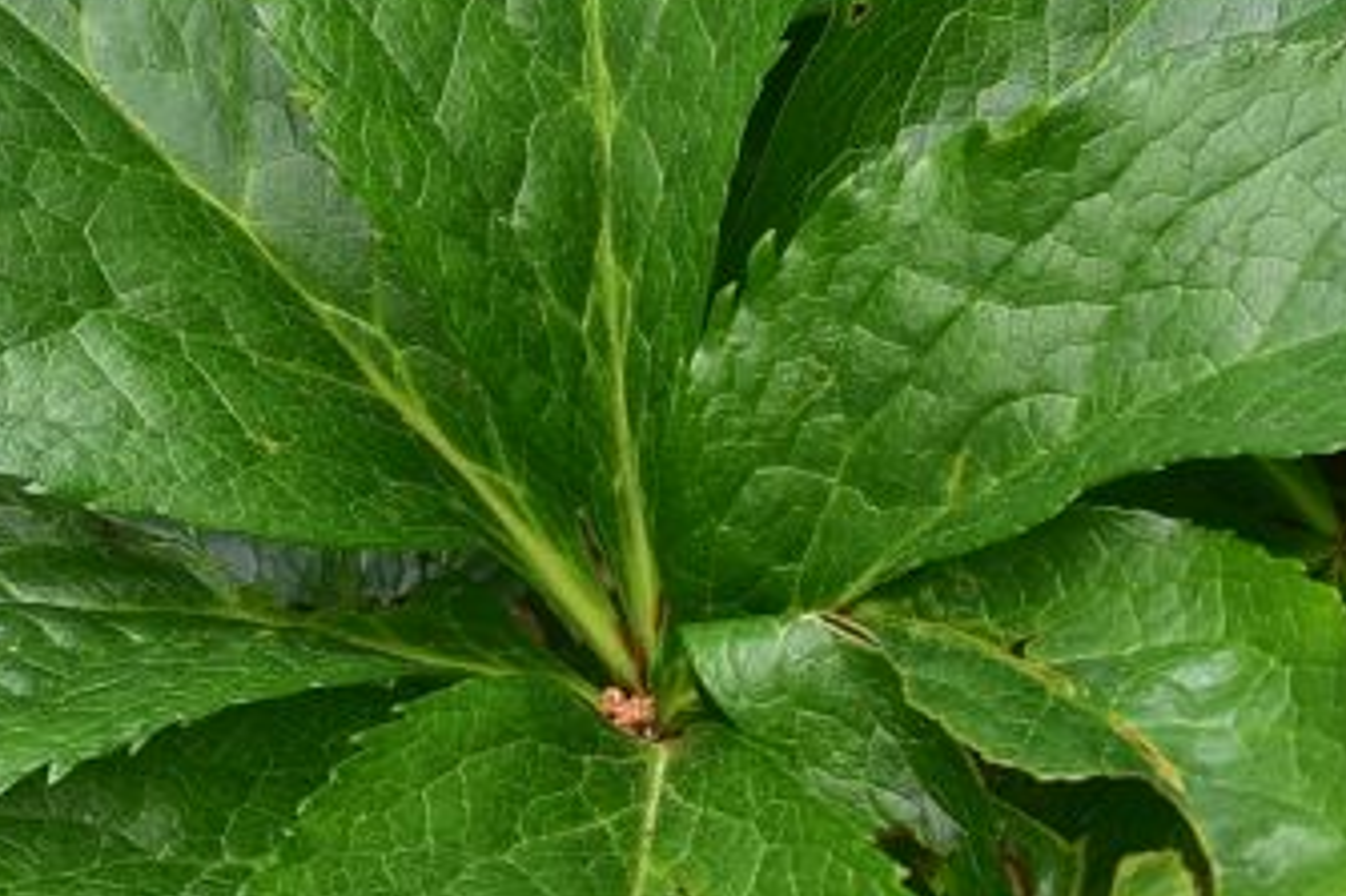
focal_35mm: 194
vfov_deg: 7.1
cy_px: 524
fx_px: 7250
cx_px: 699
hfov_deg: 10.6
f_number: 6.3
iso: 250
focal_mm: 50
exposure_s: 1/125
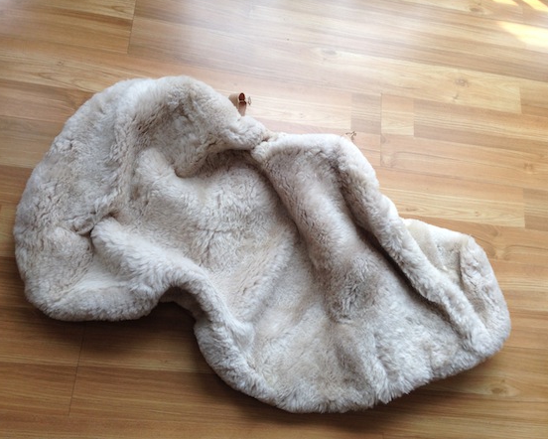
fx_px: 568
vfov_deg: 42.2
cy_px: 217
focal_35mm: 35
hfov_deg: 51.5
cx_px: 289
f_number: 2.4
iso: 50
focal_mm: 4.12
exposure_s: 1/139
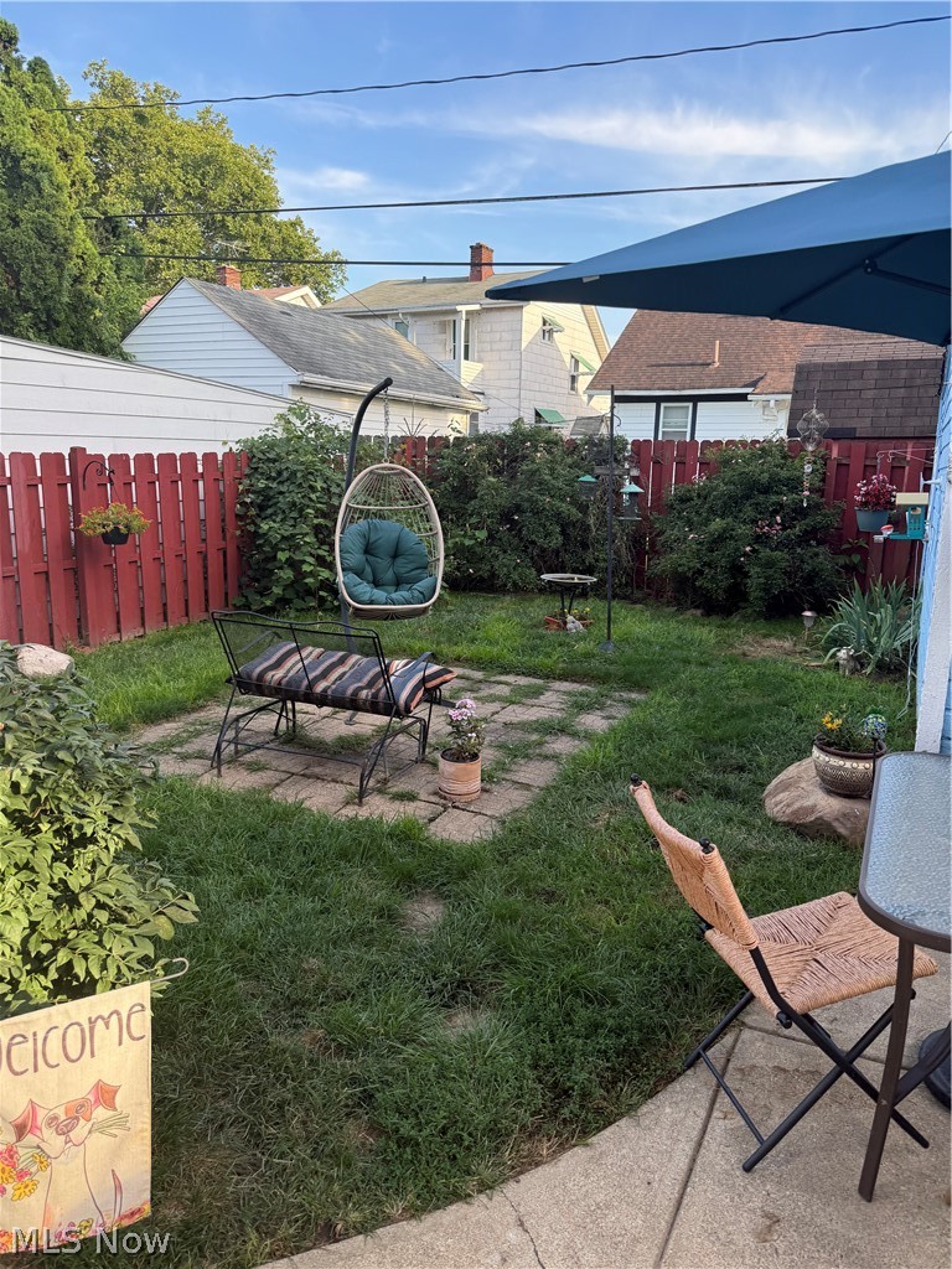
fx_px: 880
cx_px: 476
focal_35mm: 24
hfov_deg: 56.8
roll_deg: -2.5
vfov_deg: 71.6
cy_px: 634
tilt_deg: -10.2
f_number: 1.78
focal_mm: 6.76
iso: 100
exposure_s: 1/780
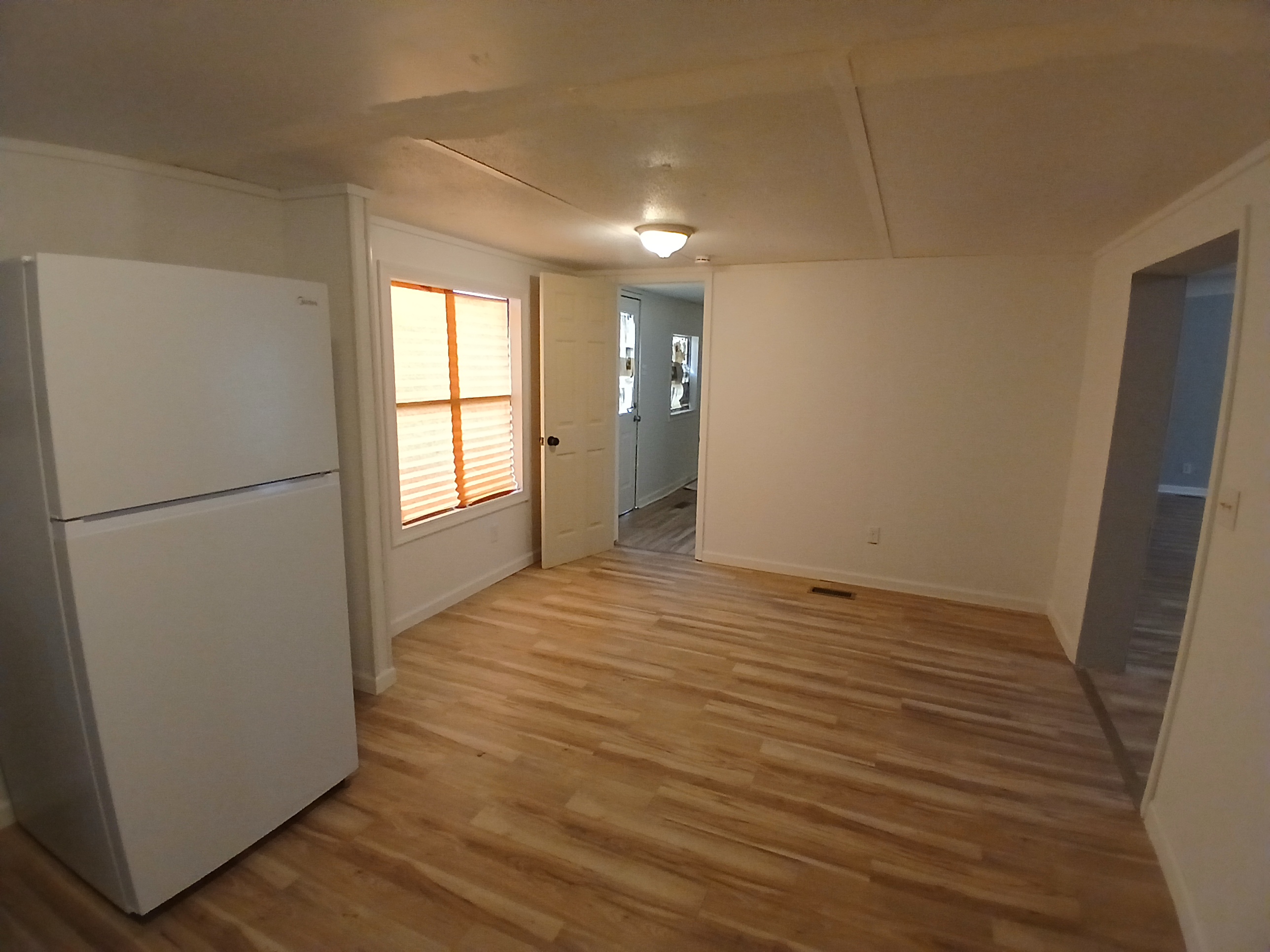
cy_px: 476
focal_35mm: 17
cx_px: 635
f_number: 2.2
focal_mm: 1.4
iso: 320
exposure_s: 1/30
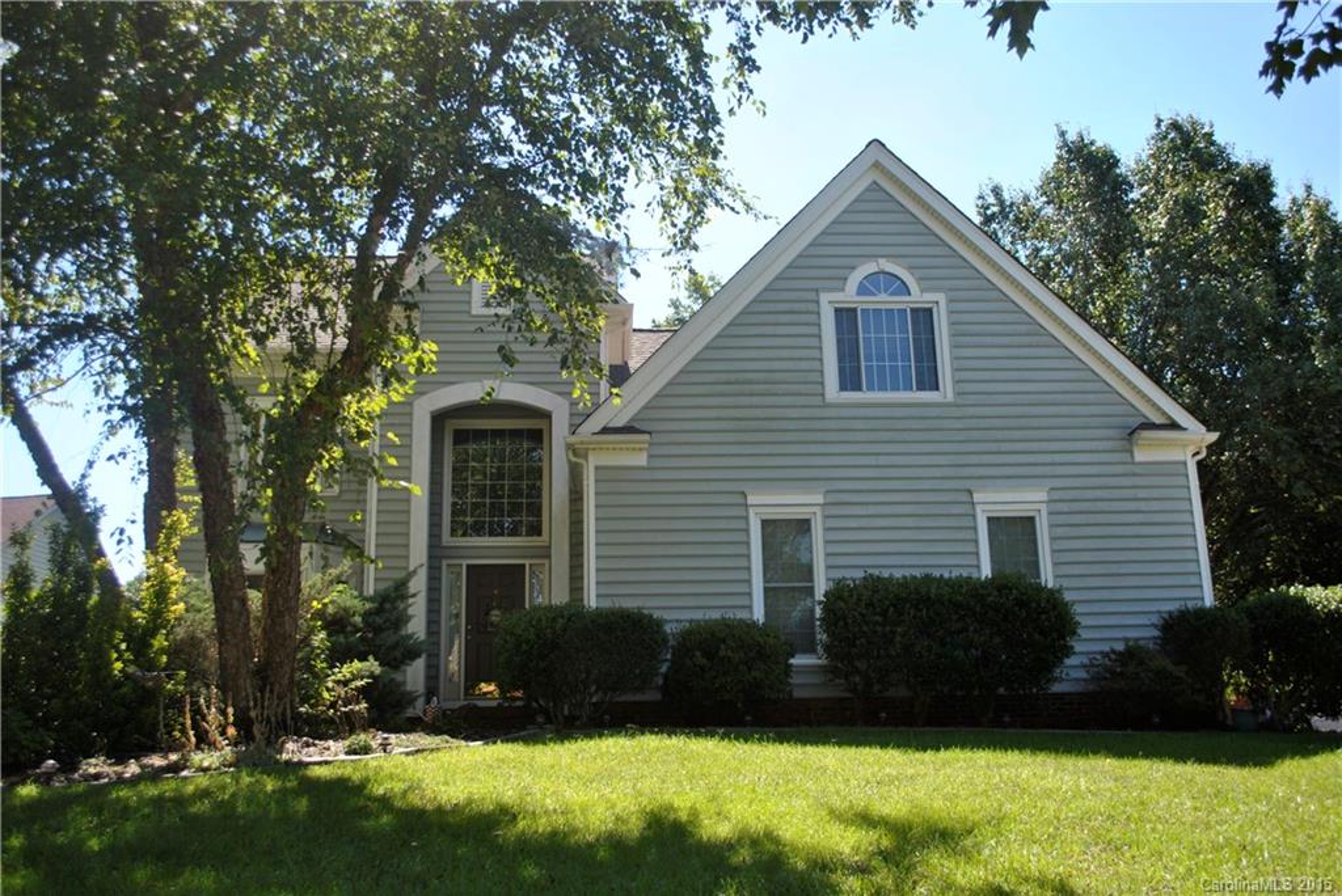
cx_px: 671
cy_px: 448
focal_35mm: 36
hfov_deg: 53.1
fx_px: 1343
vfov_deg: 36.9
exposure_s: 1/500
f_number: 4
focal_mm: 24
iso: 140
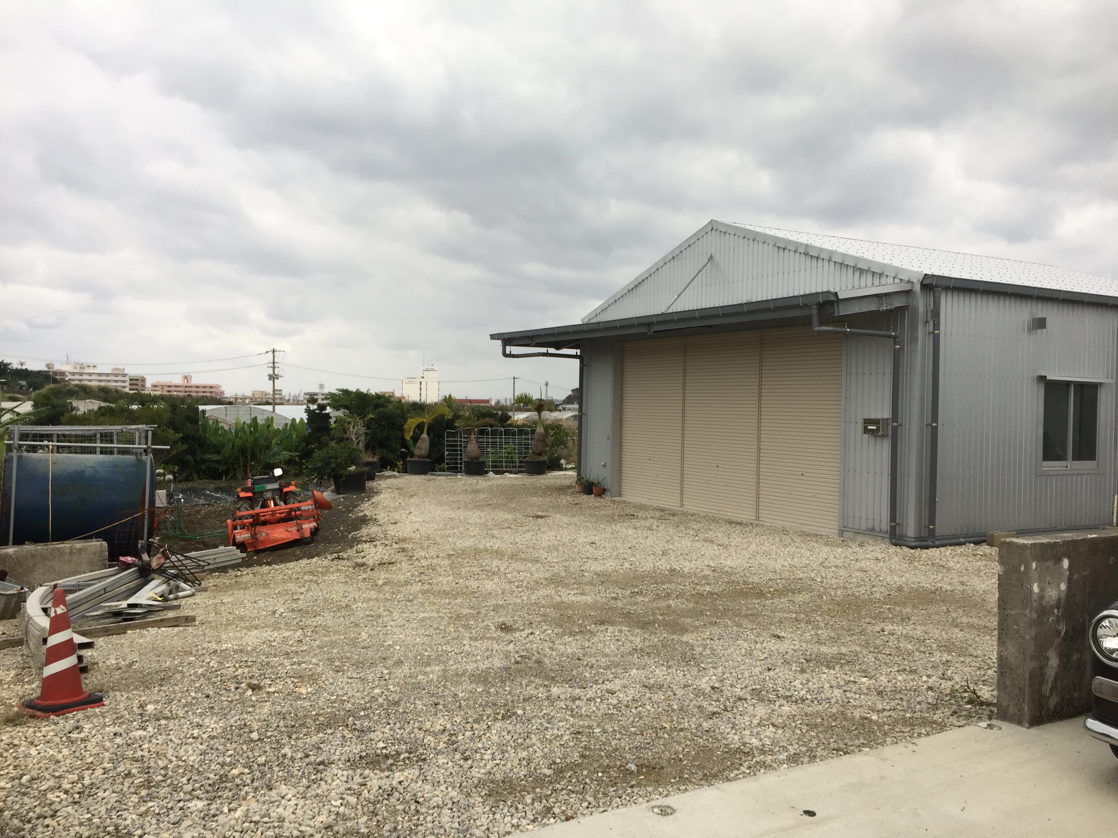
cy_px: 419
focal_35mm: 29
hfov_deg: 61.7
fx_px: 937
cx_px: 559
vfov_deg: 48.2
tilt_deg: -0.4
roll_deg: -1.8
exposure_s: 1/60
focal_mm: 4.15
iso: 32
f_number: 2.2
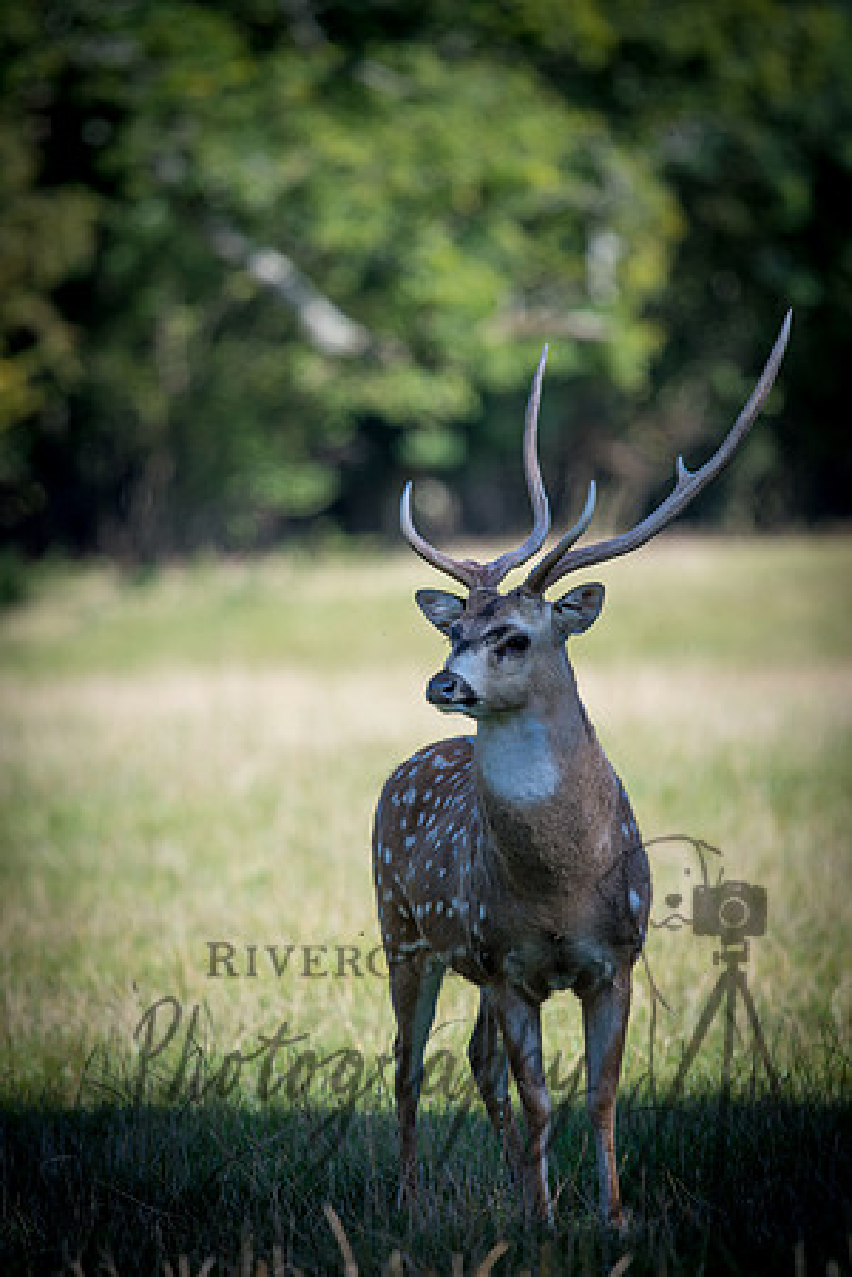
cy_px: 638
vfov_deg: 4.6
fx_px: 15974
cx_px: 426
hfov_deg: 3.1
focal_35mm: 450
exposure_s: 1/500
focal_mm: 300
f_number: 4
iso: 110
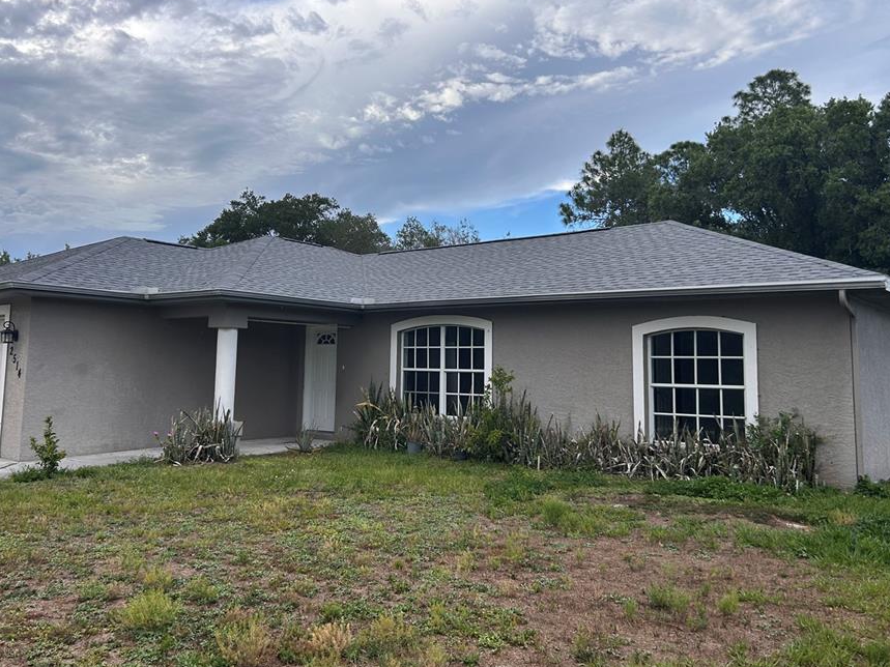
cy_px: 282
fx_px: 797
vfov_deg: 45.3
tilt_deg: +6.6
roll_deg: -0.6
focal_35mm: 31
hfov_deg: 58.3
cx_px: 412
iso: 50
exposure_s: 1/1019
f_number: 1.5
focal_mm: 5.7
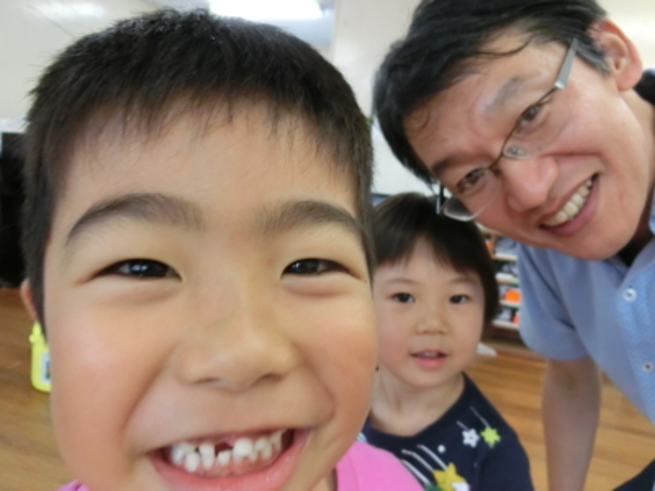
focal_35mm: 29
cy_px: 246
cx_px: 328
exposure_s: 1/100
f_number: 3.7
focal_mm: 5.2
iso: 800
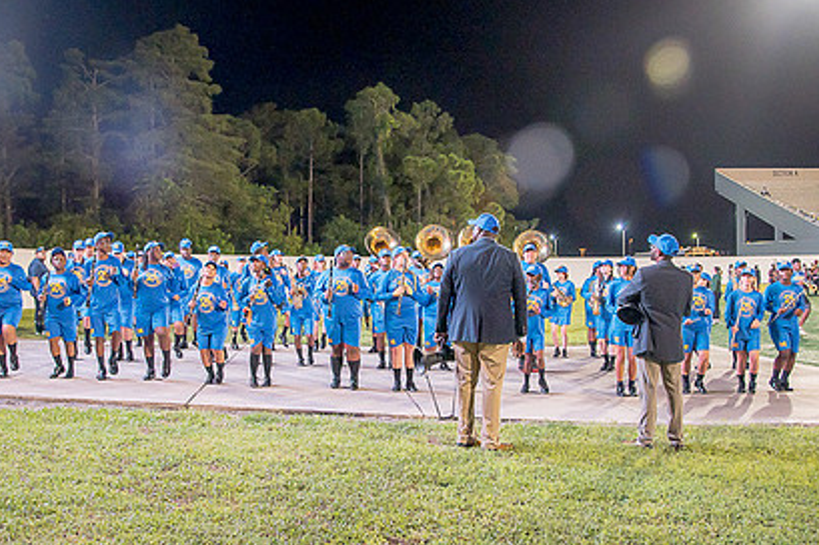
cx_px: 360
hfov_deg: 55.7
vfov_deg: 38.8
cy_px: 289
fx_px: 773
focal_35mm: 34
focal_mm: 24
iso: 2000
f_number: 4
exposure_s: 1/200
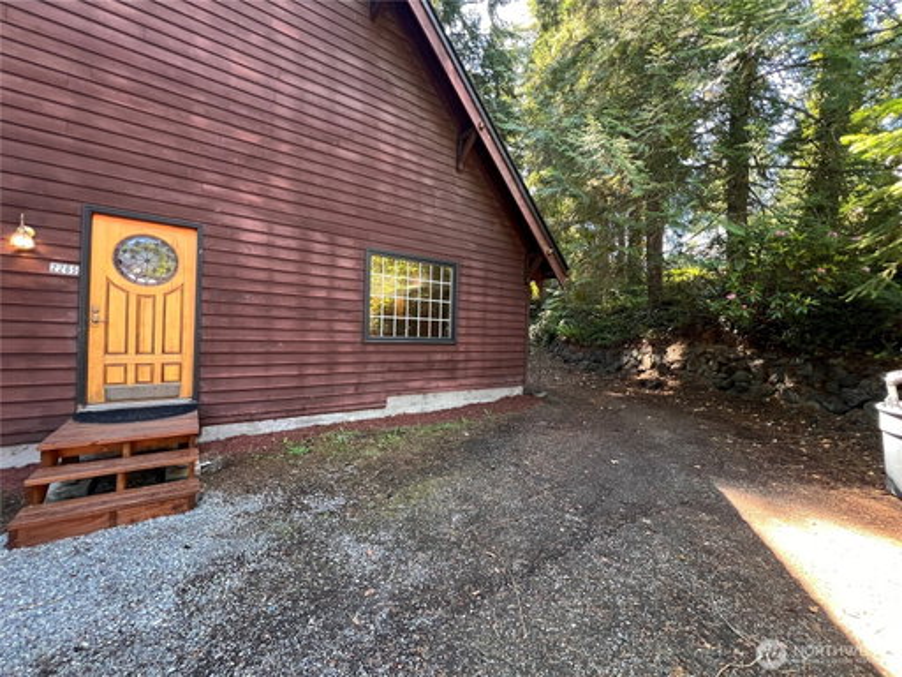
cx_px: 451
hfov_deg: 106.2
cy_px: 338
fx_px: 339
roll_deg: -1.7
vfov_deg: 89.9
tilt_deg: -1.3
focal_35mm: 13
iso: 160
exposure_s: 1/99
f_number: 1.8
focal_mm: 1.57
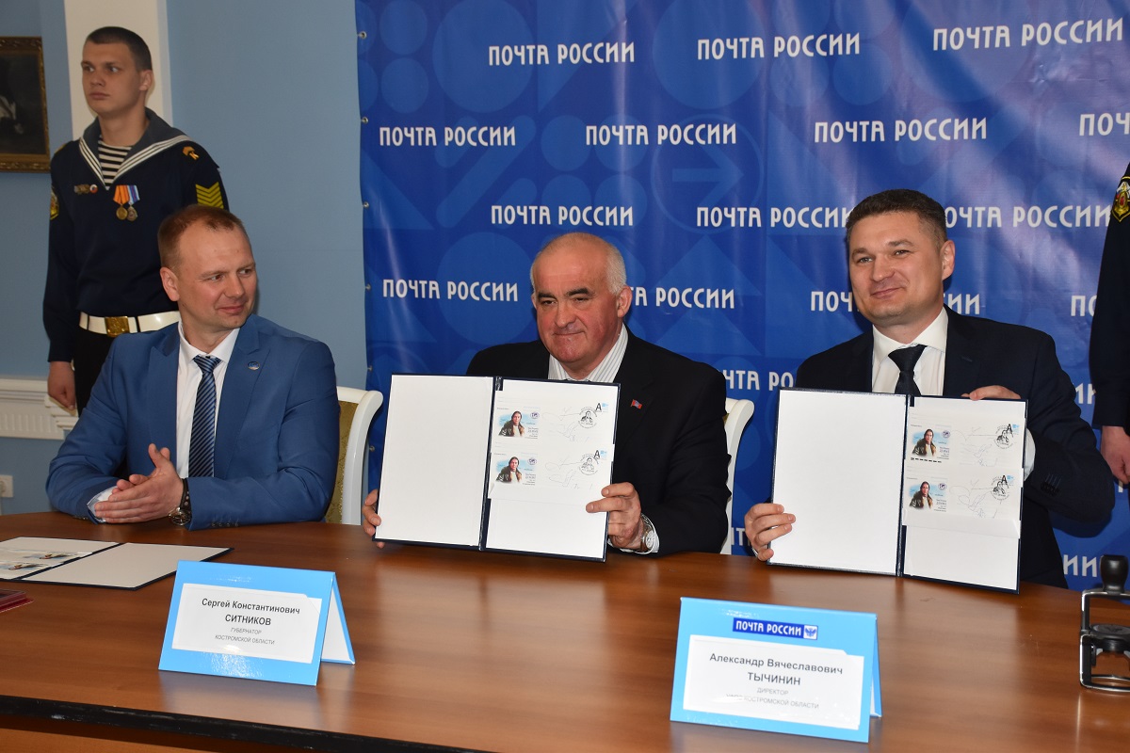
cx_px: 565
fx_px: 1648
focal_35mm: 52
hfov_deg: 37.9
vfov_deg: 25.8
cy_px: 376
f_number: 5
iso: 800
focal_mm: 35
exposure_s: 1/100
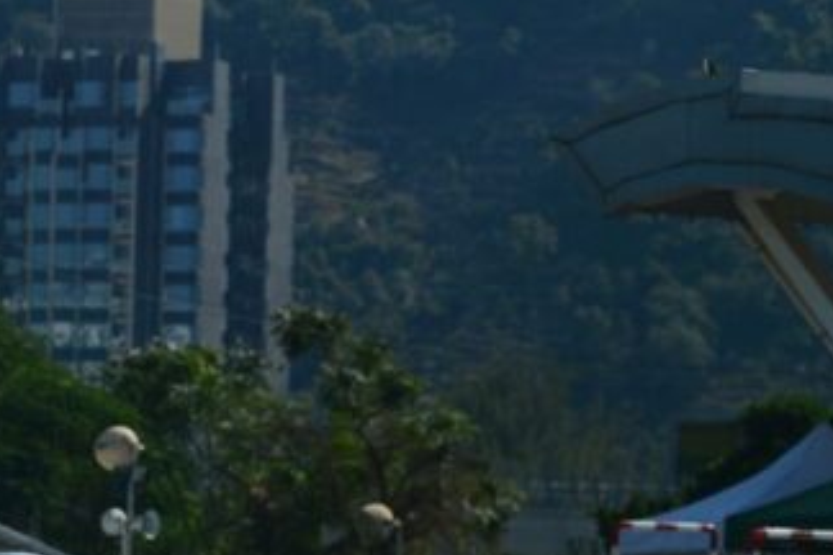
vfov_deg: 3.4
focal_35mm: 410
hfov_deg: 5.0
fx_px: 9486
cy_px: 543
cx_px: 681
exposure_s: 1/1000
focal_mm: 130
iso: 100
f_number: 4
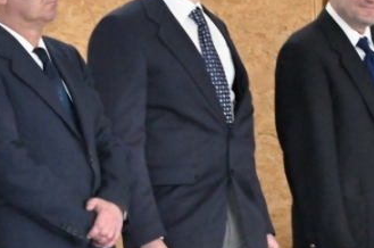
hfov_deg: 7.2
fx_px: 2976
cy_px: 180
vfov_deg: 4.8
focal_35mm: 287
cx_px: 379
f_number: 5.6
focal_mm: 70
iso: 3200
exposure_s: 1/60
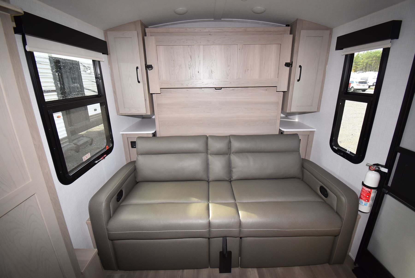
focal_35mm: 15
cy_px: 139
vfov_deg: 77.5
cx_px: 208
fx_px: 173
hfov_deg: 100.3
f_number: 5
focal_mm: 10
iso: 800
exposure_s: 1/100
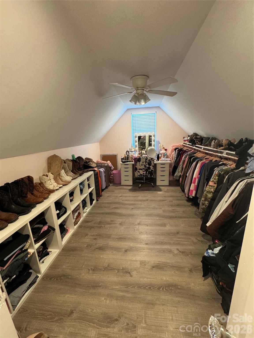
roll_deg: +3.4
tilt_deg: -12.9
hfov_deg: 85.7
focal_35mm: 14
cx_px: 127
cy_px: 169
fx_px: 137
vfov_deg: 102.1
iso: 400
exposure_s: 1/60
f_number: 2.2
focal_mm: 2.22
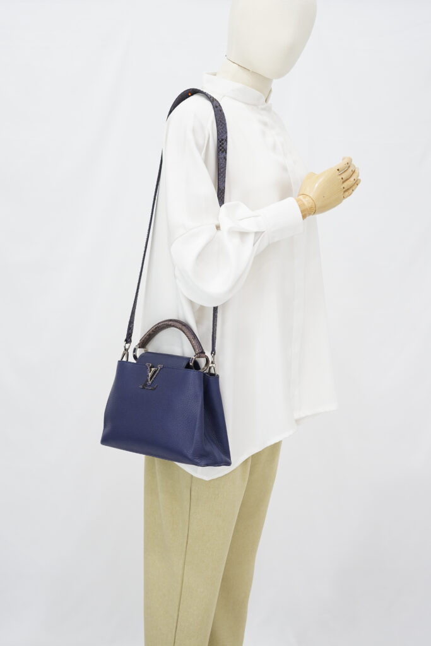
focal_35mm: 50
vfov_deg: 39.6
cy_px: 323
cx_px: 216
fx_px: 898
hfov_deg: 27.0
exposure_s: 1/8
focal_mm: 50
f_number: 6.3
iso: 640
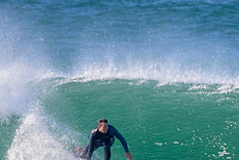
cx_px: 164
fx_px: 13228
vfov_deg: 0.7
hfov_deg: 1.0
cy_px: 169
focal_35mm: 1990
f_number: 11
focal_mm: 800
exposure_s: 1/2000
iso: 2500
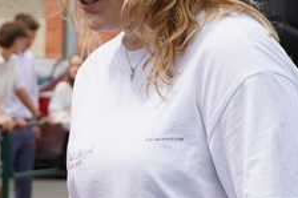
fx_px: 2316
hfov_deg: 7.3
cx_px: -55
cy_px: 110
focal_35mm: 280
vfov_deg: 4.9
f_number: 5
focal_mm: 51
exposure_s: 1/2000
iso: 500
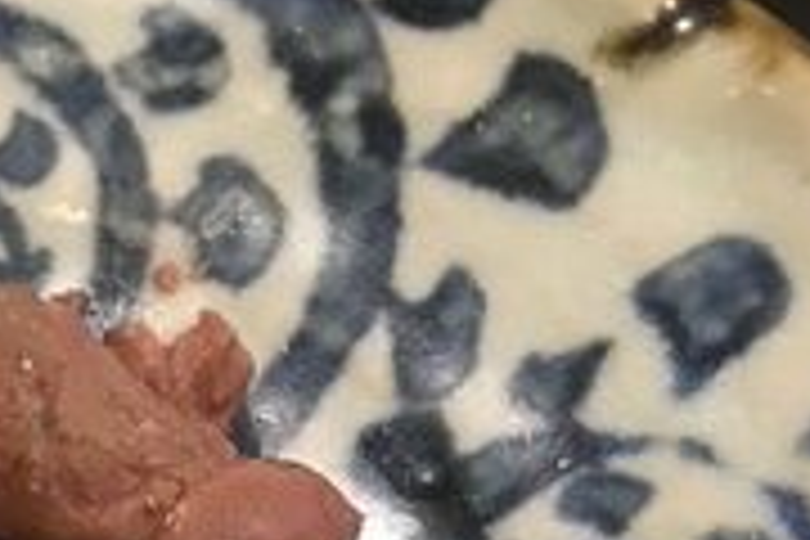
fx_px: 2407
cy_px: 819
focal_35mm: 107
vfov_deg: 12.2
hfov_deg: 17.8
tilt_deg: -58.8
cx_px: -256
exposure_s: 1/20
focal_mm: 4.15
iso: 200
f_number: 2.2
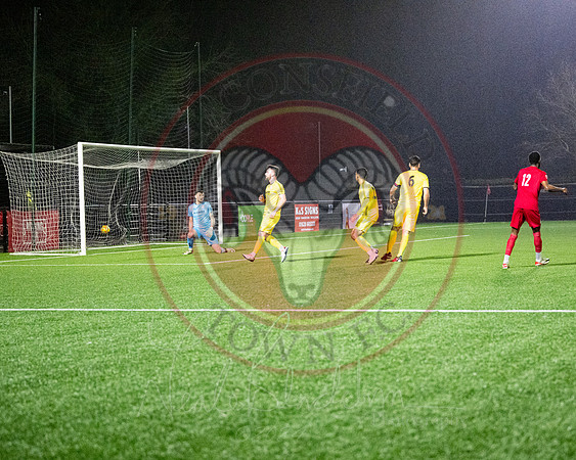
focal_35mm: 88
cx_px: 319
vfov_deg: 17.4
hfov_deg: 21.7
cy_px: 253
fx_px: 1504
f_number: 2.8
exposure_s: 1/1000
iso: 8000
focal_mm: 70
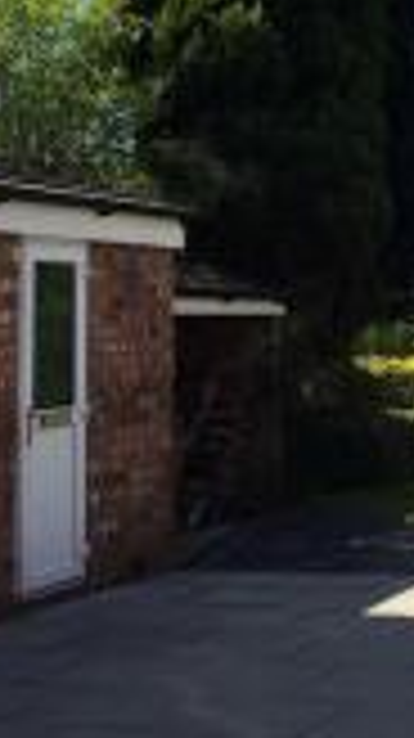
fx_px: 1643
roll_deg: +0.8
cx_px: 387
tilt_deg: +6.3
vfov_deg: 24.9
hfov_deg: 14.2
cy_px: 146
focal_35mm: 84
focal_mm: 4.15
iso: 32
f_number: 2.2
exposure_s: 1/1319
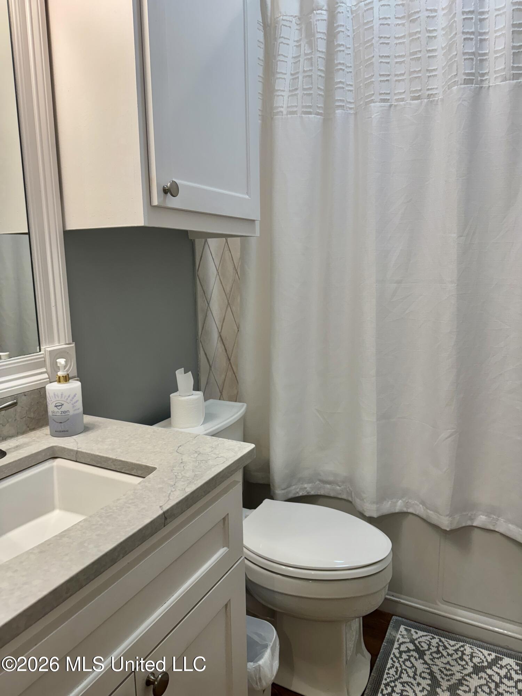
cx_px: 261
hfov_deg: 56.8
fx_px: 483
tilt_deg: -9.3
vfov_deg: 71.6
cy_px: 348
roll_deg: +1.2
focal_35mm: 24
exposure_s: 1/120
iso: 80
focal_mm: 6.76
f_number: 1.78
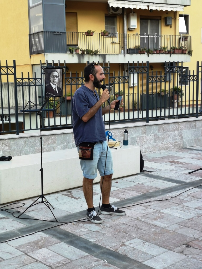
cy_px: 134
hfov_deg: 27.0
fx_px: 420
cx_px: 101
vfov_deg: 35.5
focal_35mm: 54
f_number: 2.4
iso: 50
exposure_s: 1/172
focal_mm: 3.95
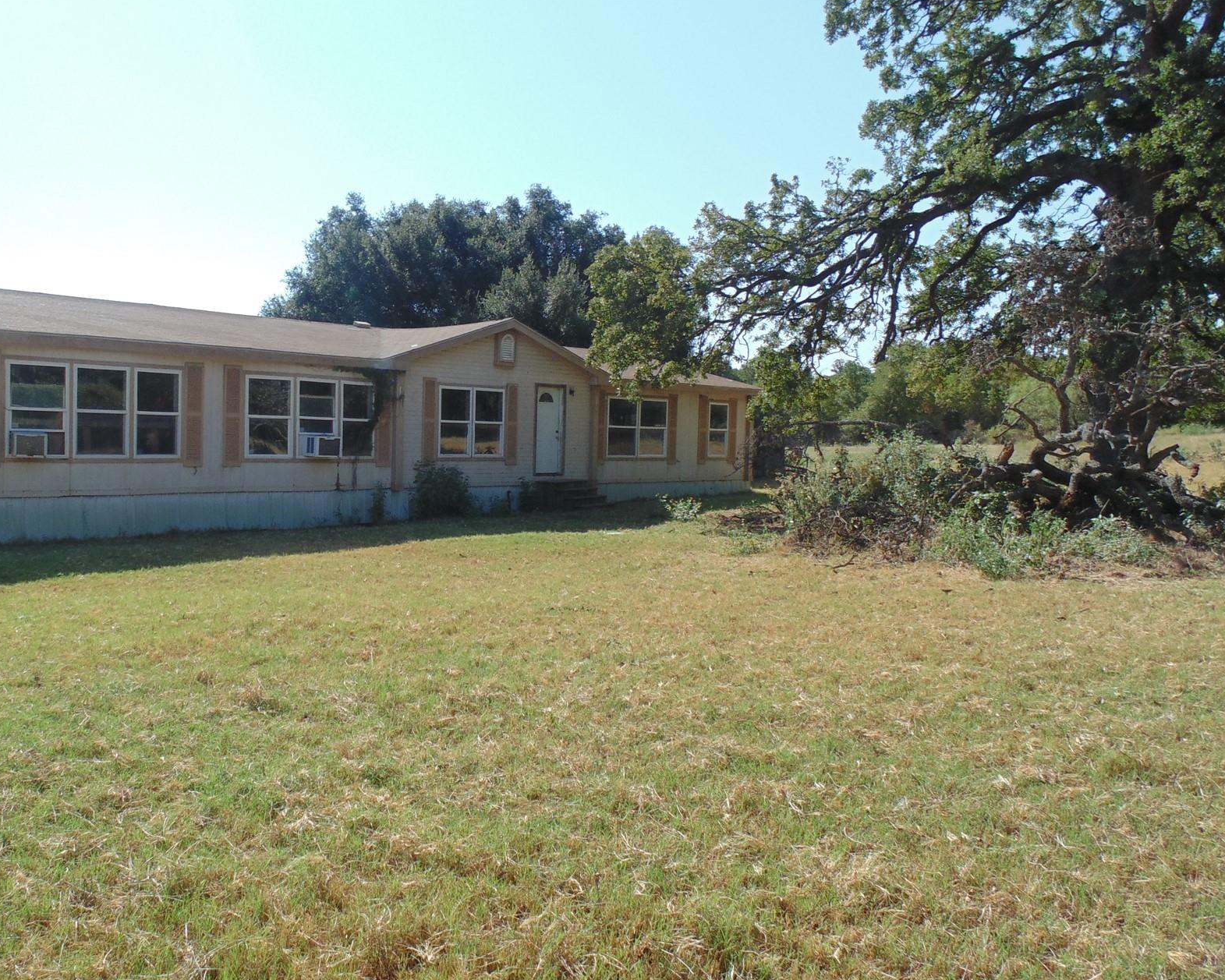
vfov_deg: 51.5
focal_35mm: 28
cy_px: 469
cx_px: 440
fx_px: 1015
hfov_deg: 61.1
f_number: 3.1
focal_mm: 4
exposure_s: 1/1000
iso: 80
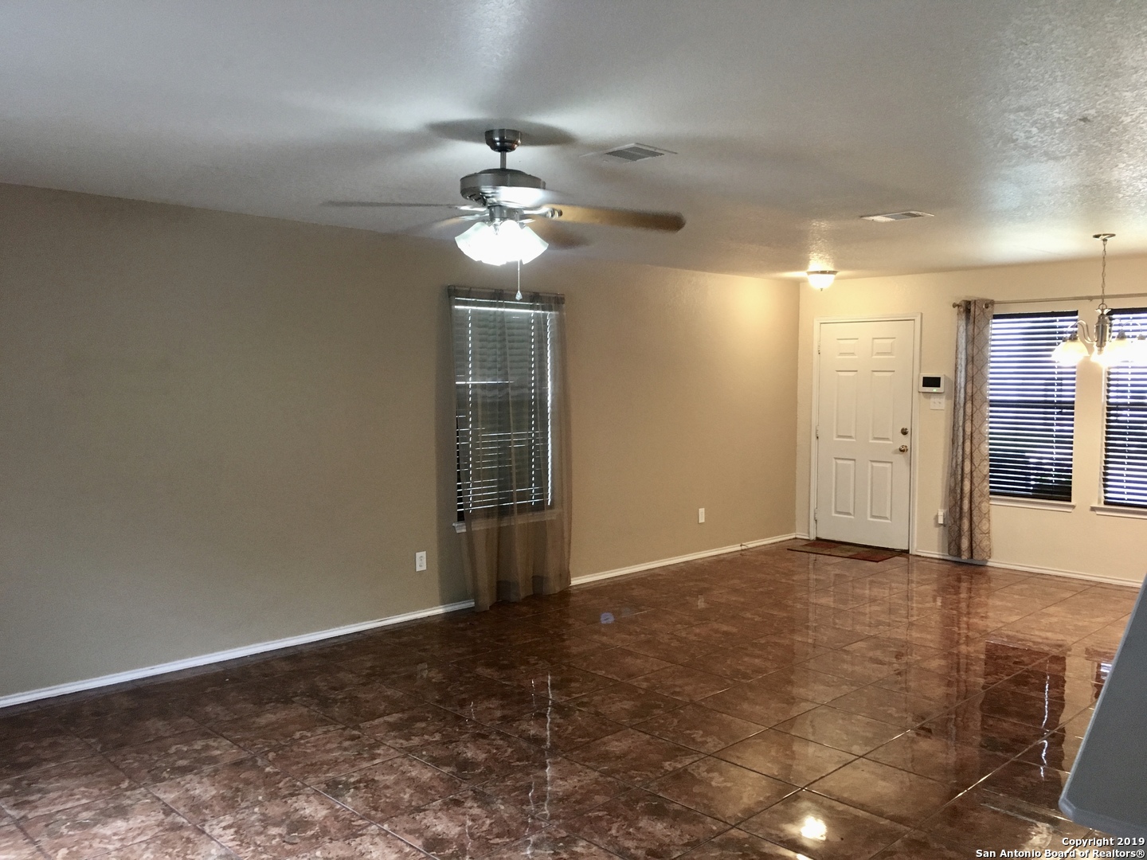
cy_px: 430
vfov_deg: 48.2
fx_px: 961
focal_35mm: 29
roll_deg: +0.0
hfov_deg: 61.7
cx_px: 574
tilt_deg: -2.7
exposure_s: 1/33
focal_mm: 4.15
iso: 200
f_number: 2.2
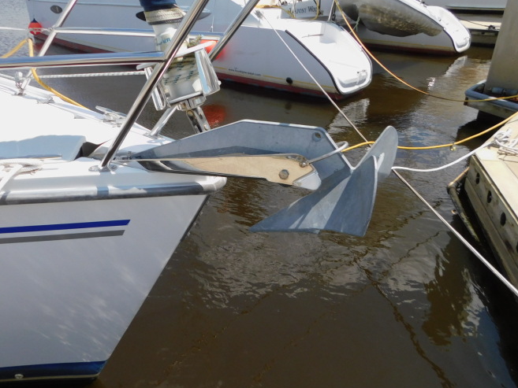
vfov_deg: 49.6
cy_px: 168
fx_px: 419
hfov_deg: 63.2
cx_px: 227
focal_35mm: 28
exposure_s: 1/400
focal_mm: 4
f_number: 6
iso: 125
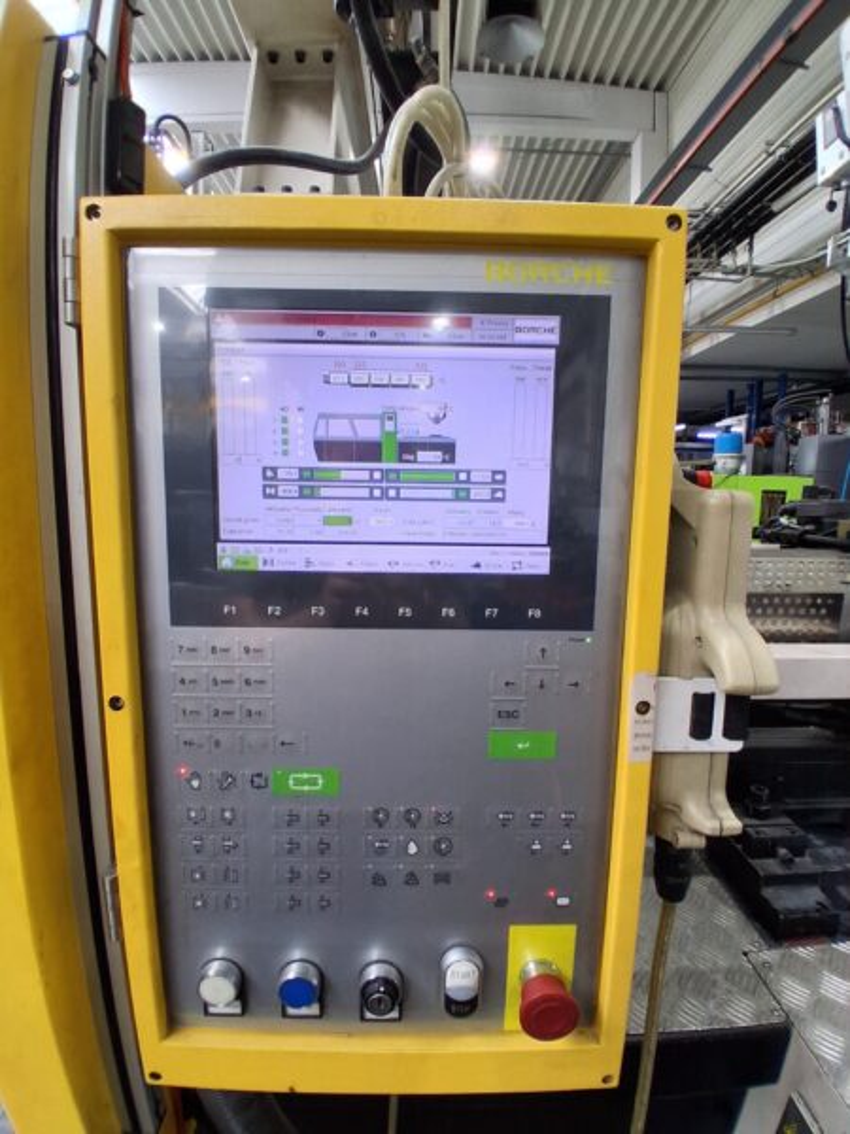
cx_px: 425
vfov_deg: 91.0
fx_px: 557
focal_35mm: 17
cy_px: 567
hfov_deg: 74.7
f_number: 2.2
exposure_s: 1/100
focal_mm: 1.4
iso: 125
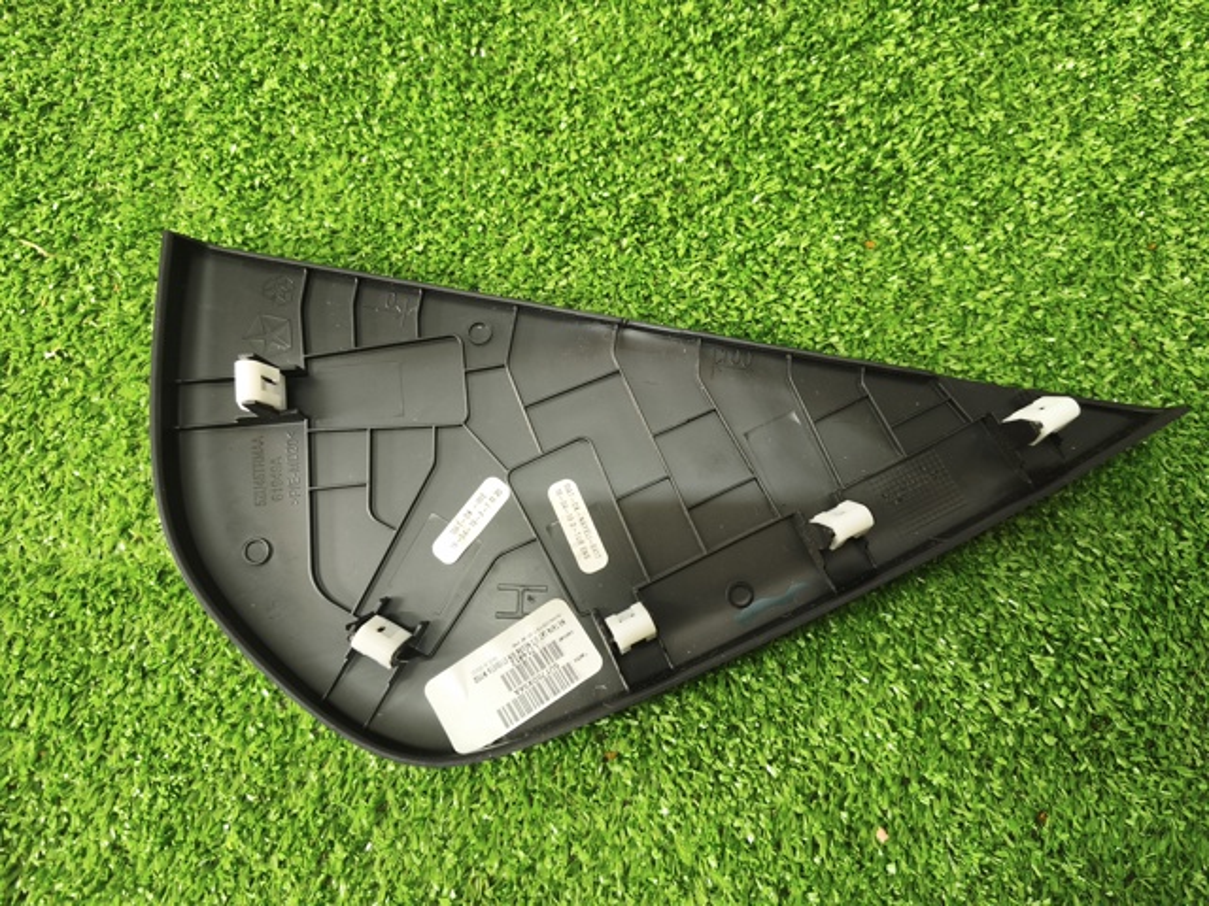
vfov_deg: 58.9
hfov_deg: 73.9
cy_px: 453
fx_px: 803
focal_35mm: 23
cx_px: 604
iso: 500
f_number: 1.7
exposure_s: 1/50
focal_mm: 5.35
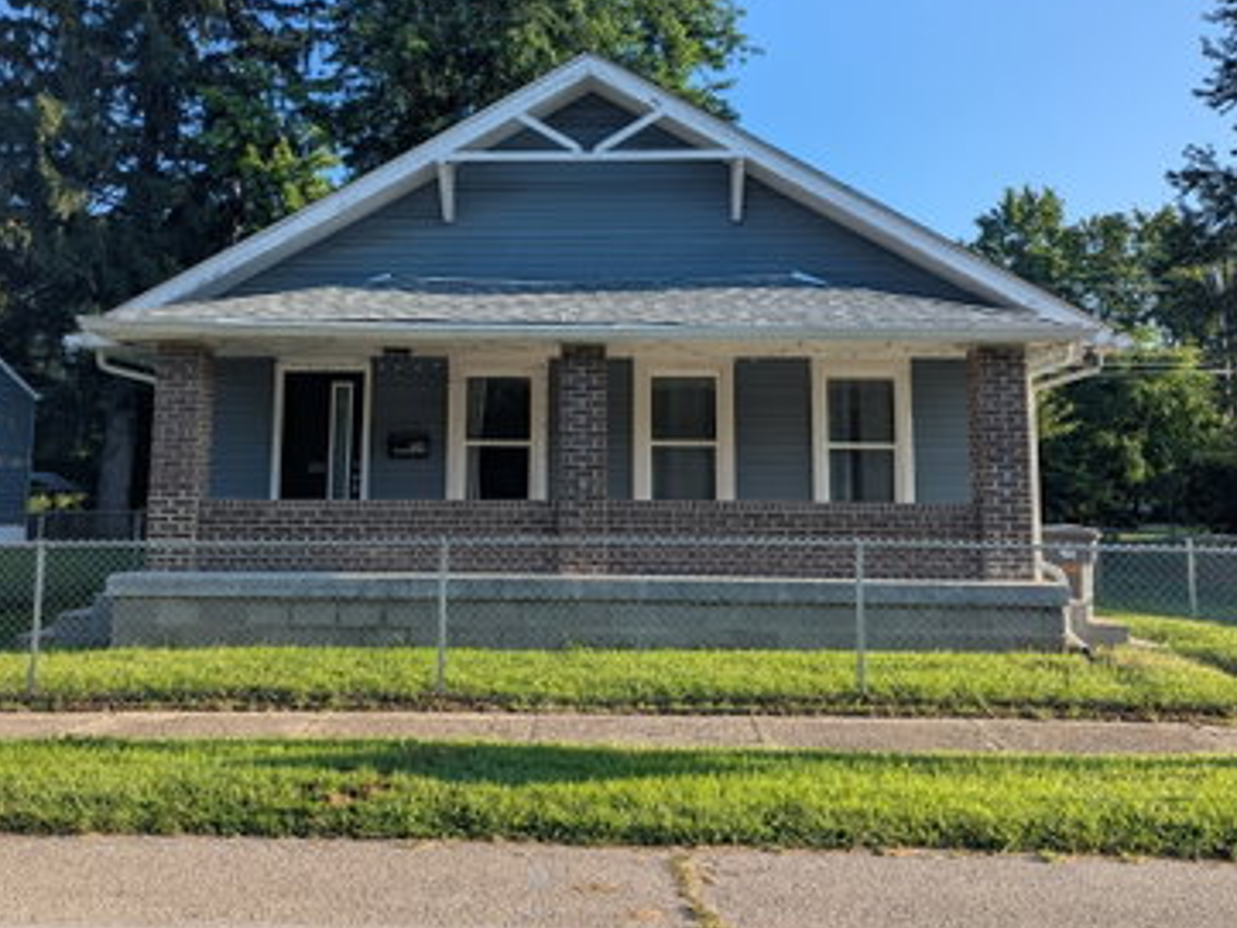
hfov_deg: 53.9
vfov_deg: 41.4
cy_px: 336
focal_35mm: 34
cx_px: 583
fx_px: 1215
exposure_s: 1/1155
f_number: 1.85
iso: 45
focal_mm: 6.81
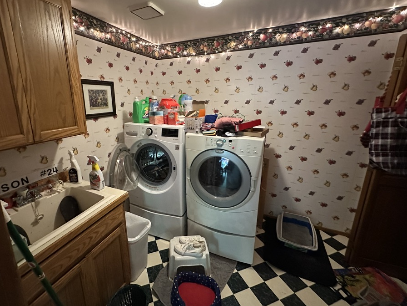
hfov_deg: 93.9
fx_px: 188
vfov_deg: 78.0
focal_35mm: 16
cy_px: 142
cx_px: 175
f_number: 2.2
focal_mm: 2.22
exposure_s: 1/60
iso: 1000
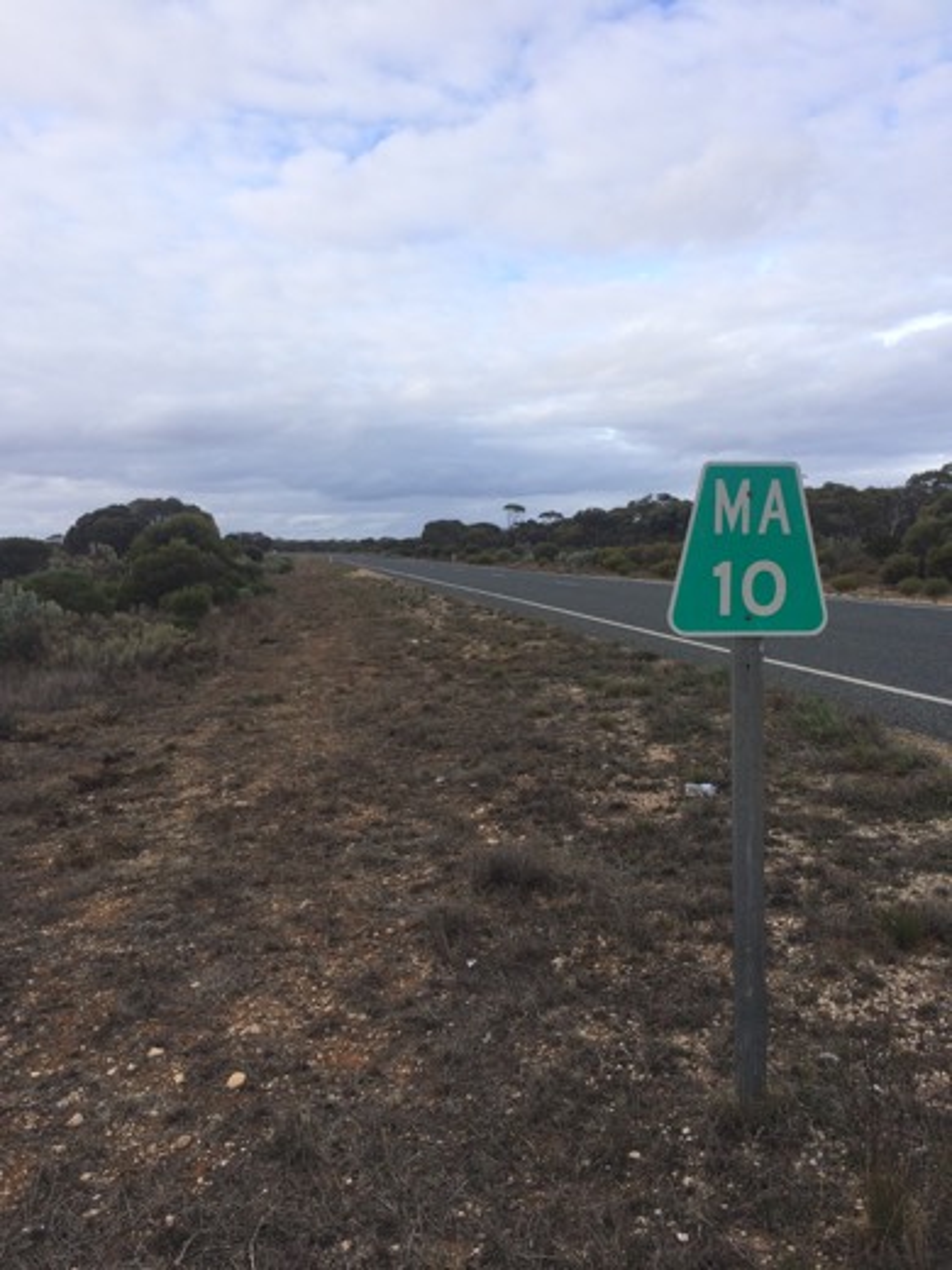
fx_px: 1063
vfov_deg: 61.7
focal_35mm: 29
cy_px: 635
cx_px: 476
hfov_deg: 48.2
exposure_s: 1/933
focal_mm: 4.15
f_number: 2.2
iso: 32
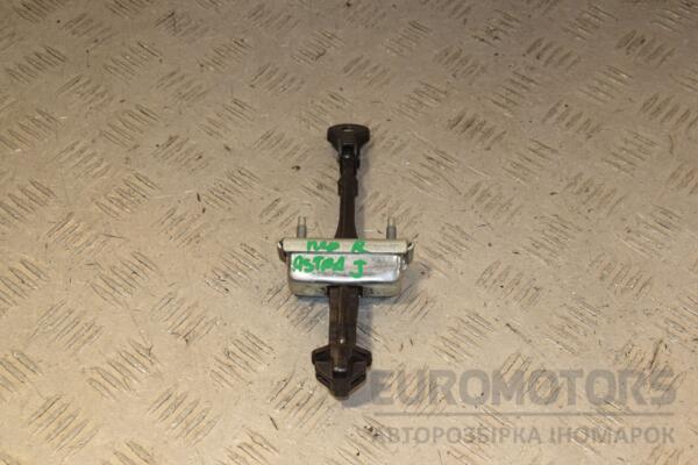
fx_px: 1105
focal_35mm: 57
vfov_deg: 23.8
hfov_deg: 35.1
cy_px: 232
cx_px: 349
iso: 800
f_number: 9
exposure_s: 1/200
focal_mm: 38
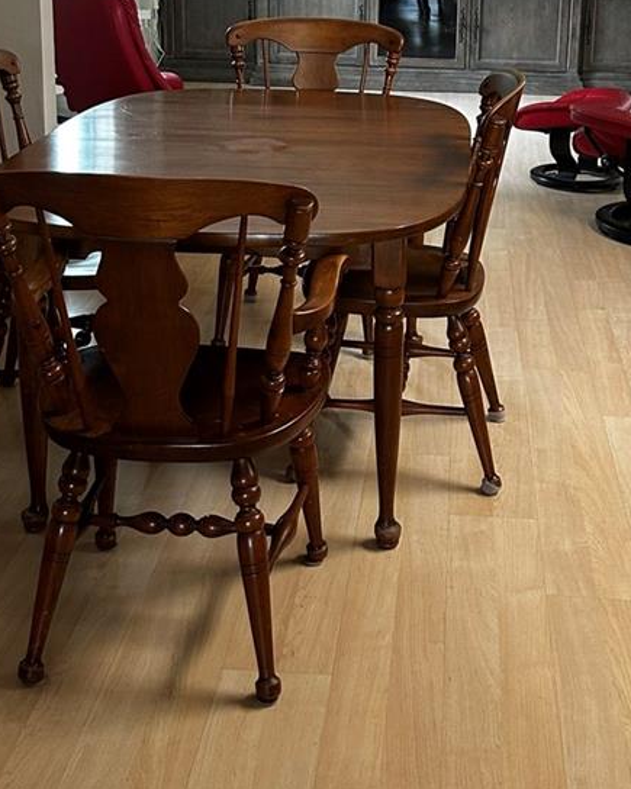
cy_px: 155
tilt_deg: -12.5
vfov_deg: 32.6
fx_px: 1308
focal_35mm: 56
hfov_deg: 27.0
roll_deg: -1.8
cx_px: 402
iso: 160
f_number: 1.5
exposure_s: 1/60
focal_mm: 5.7
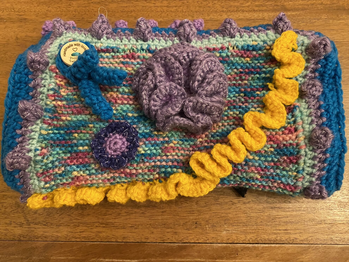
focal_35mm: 26
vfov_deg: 53.1
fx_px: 262
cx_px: 174
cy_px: 131
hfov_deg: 67.3
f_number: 1.8
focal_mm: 4.25
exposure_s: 1/40
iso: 640
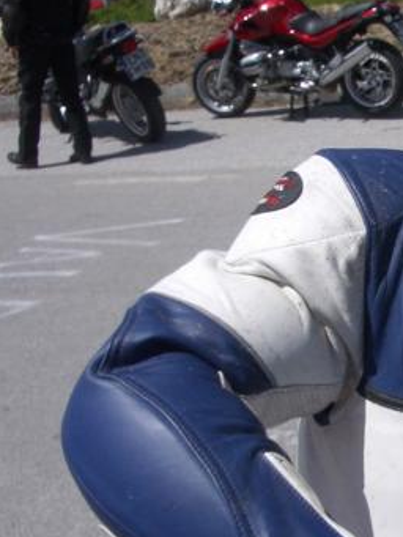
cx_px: 513
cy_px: 342
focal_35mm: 82
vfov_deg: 23.8
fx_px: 1272
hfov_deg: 17.0
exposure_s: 1/1250
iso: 50
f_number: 4.3
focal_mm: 5.8
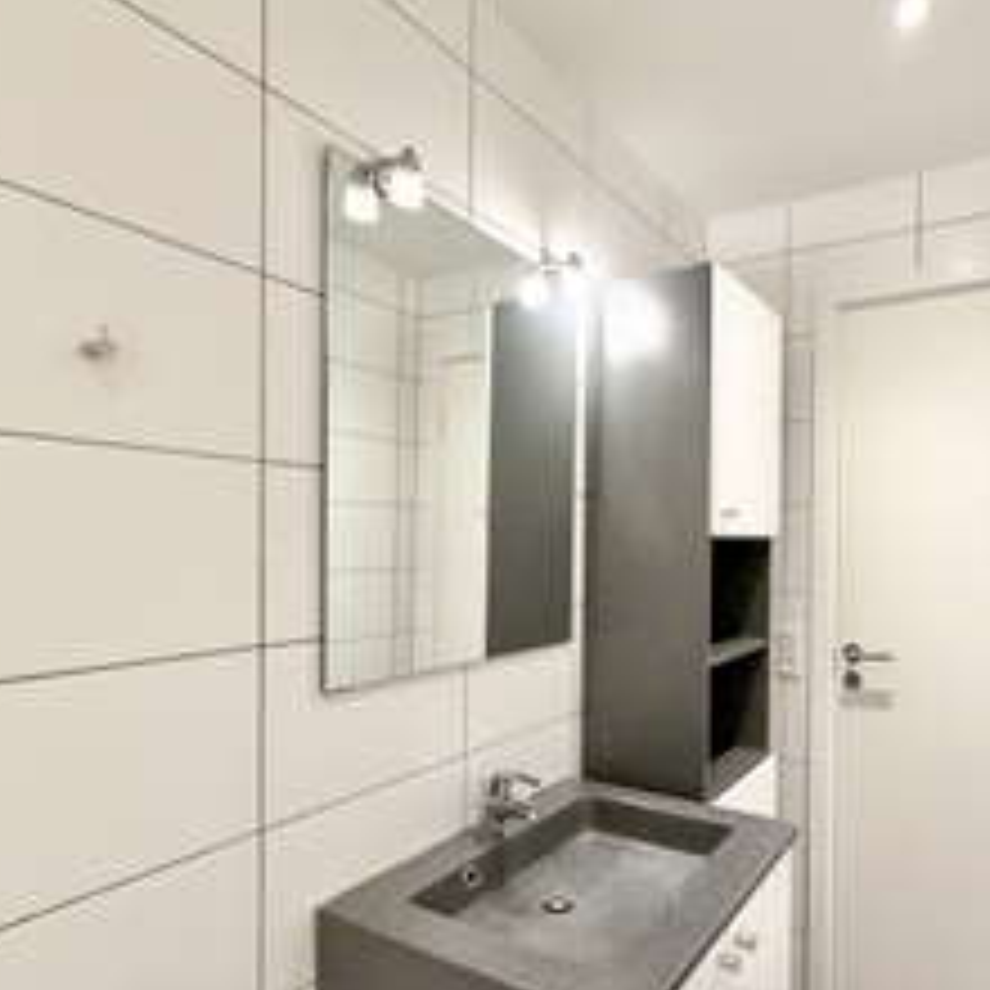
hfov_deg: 69.1
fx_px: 679
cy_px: 549
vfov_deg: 71.9
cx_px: 695
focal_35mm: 21
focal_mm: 2.22
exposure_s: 1/50
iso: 250
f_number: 2.2
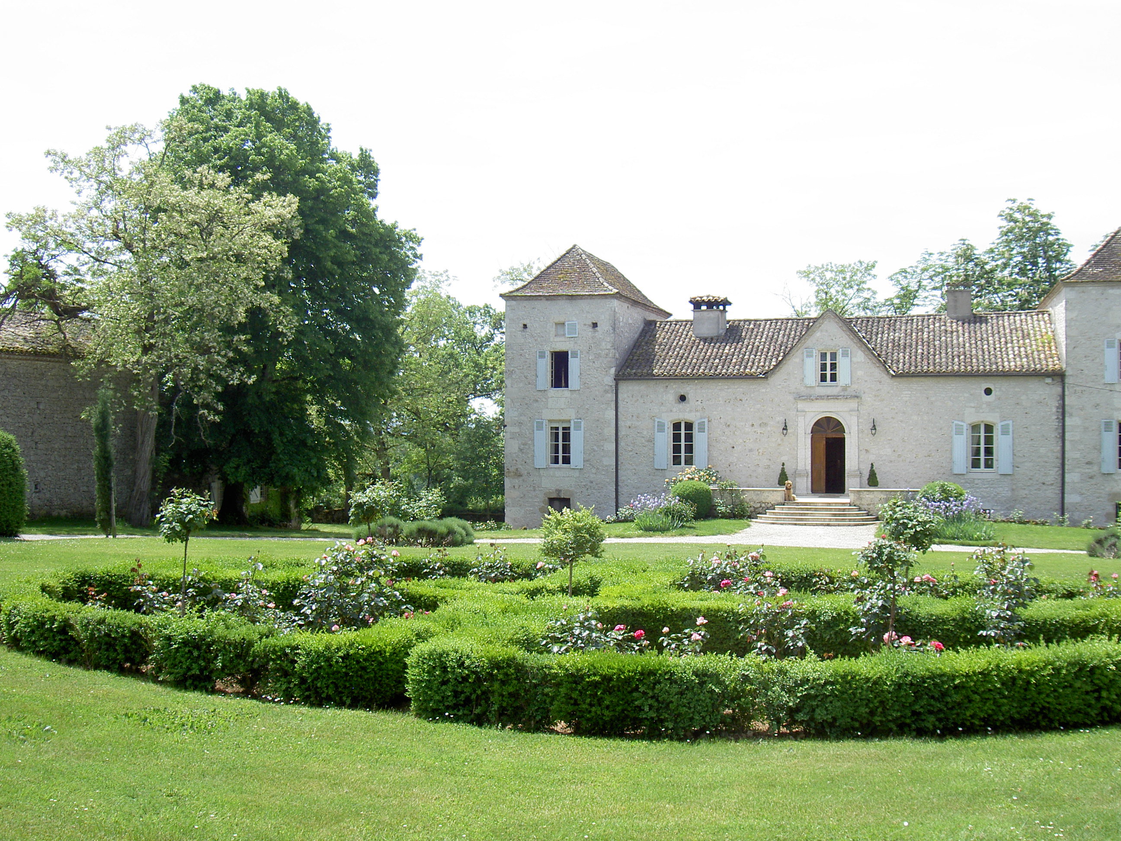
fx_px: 1263
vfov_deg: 36.8
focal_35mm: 39
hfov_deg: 47.9
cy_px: 420
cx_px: 560
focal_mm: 8
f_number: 4.7
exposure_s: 1/244
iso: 100
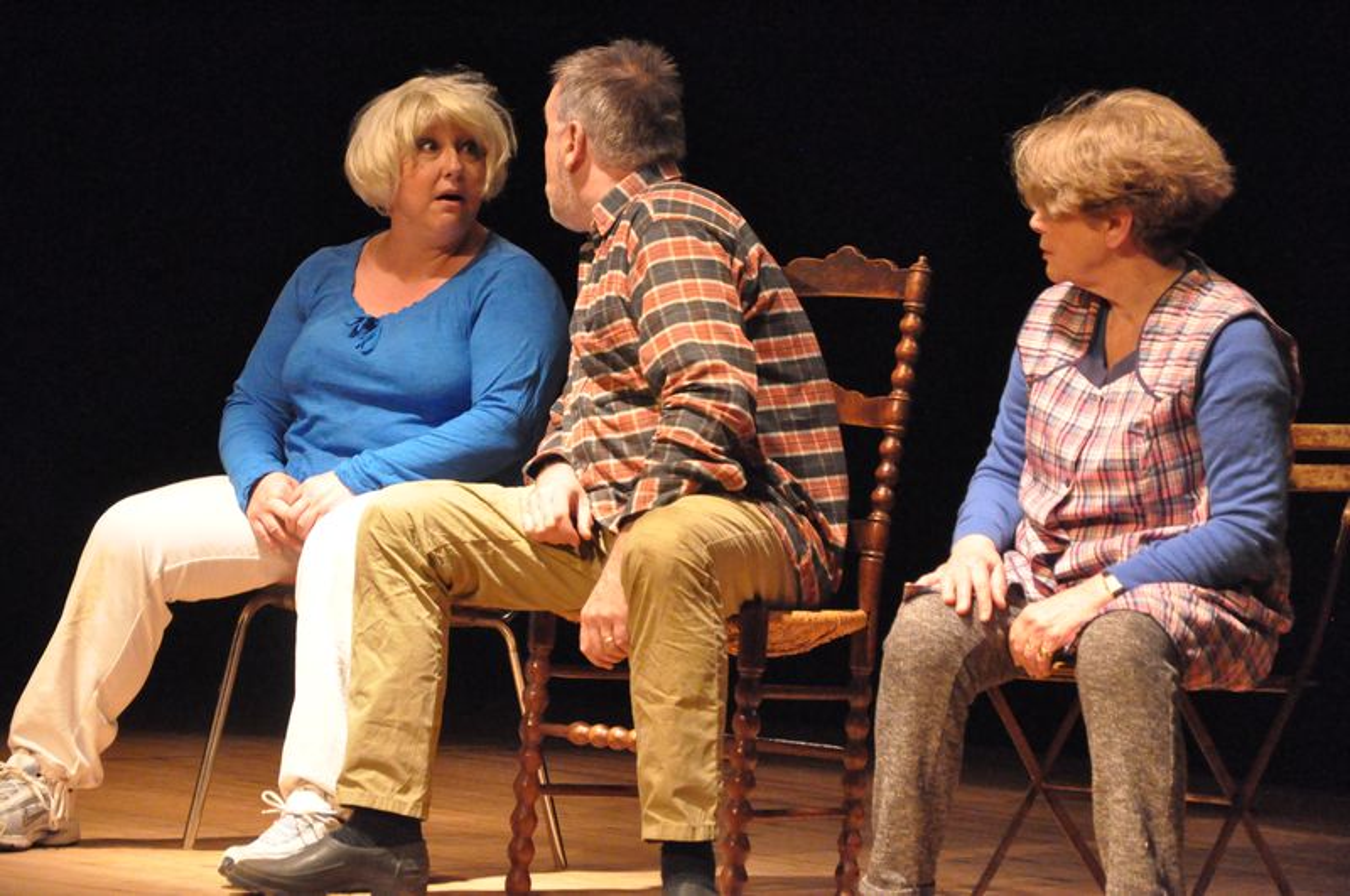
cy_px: 448
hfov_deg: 14.9
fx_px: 5168
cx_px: 675
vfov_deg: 9.9
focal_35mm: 138
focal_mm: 92
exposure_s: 1/80
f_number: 5.6
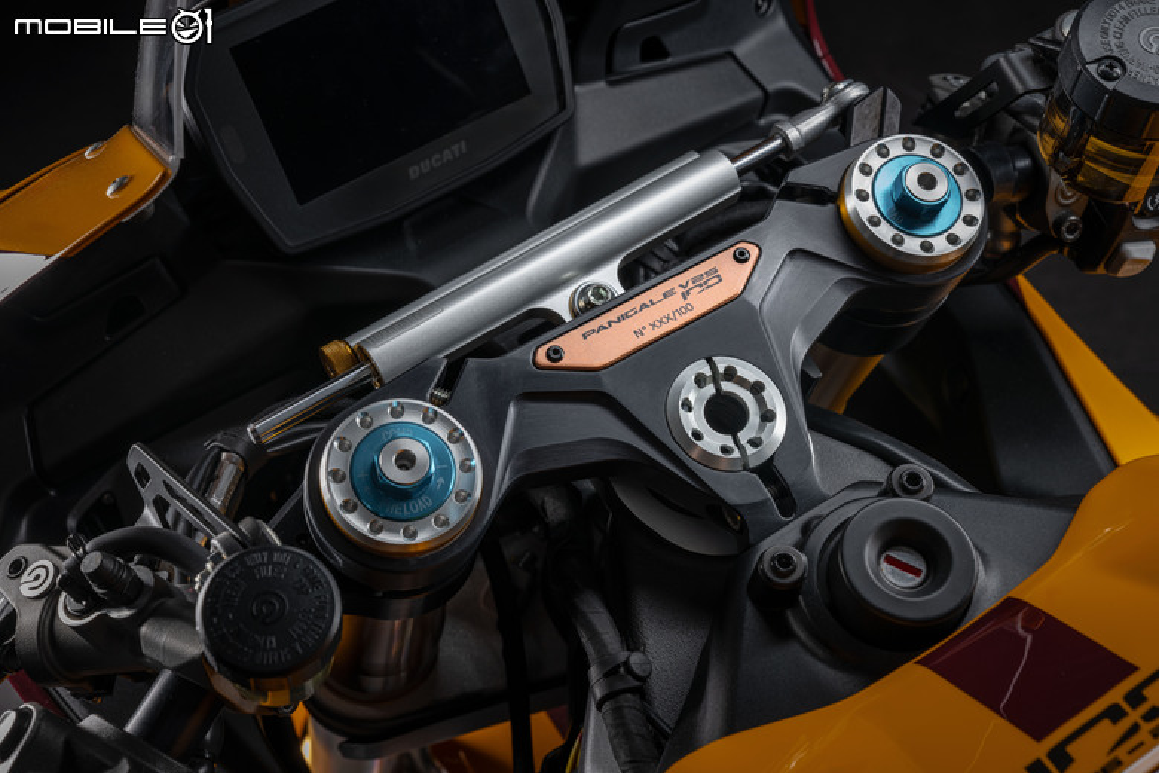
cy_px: 386
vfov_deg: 27.0
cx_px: 580
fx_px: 1610
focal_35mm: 50
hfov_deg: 39.6
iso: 100
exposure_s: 1/160
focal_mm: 50
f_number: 11
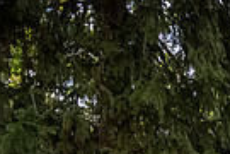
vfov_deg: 16.1
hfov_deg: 21.2
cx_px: 421
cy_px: 329
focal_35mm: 60
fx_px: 383
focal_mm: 14
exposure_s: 1/8000
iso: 6400
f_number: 4
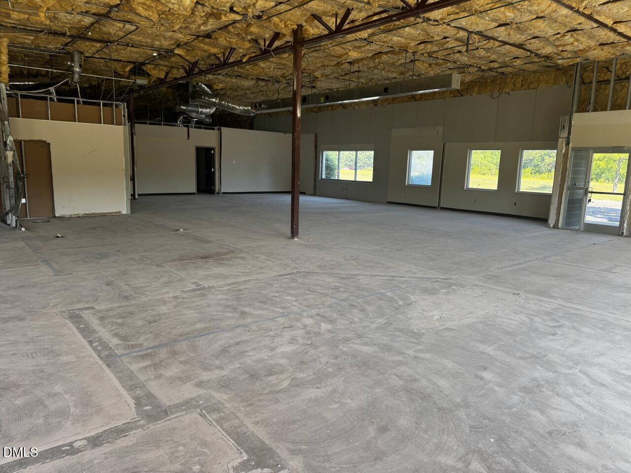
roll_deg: -3.1
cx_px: 316
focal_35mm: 24
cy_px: 236
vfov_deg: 56.8
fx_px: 437
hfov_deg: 71.6
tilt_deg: -9.5
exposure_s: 1/199
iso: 64
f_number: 1.78
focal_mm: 6.76
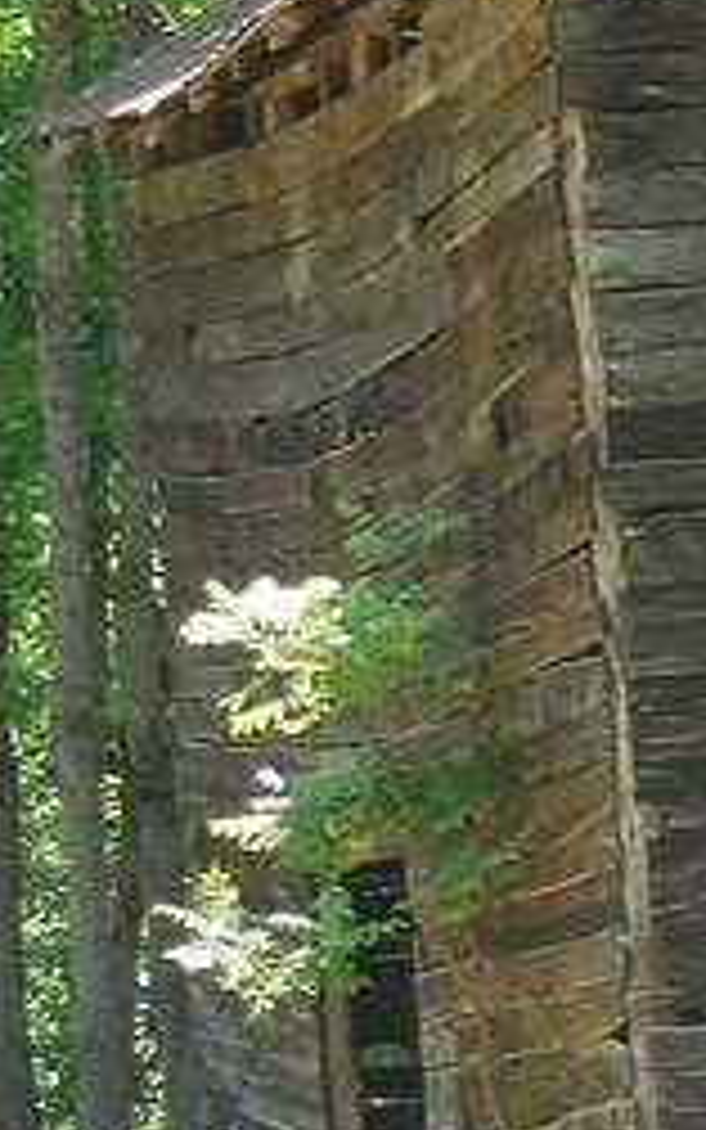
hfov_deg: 4.9
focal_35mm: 264
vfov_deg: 7.9
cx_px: 1574
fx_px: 8123
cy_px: 653
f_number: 4.5
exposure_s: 1/100
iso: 125
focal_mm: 11
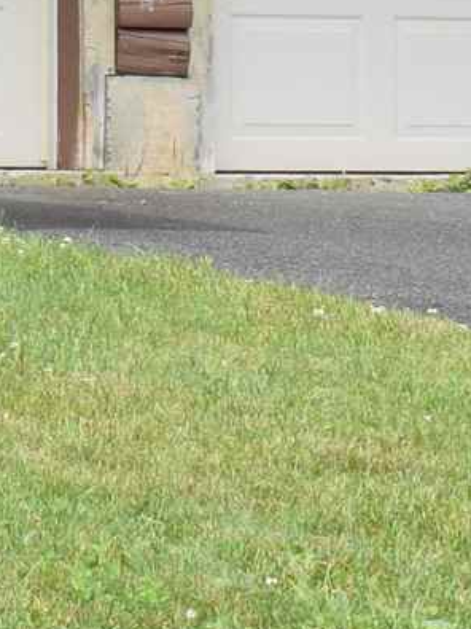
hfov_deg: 4.2
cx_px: -264
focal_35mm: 348
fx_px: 6312
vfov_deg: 5.6
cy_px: -393
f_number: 9
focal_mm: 31
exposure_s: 1/200
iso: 100
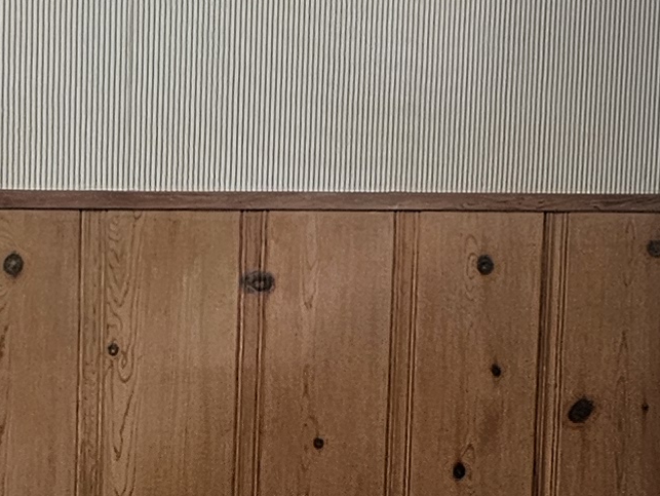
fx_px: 2728
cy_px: 449
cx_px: 259
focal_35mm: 143
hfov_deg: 13.8
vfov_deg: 10.3
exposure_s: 1/120
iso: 400
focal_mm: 6.3
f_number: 1.7
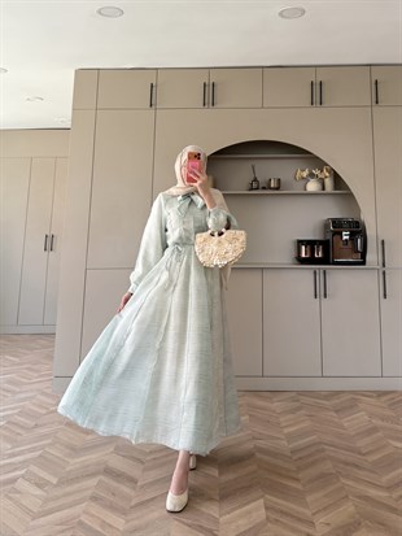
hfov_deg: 56.8
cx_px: 201
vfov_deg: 71.6
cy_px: 268
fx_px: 371
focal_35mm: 24
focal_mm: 6.76
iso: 100
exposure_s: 1/121
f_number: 1.78
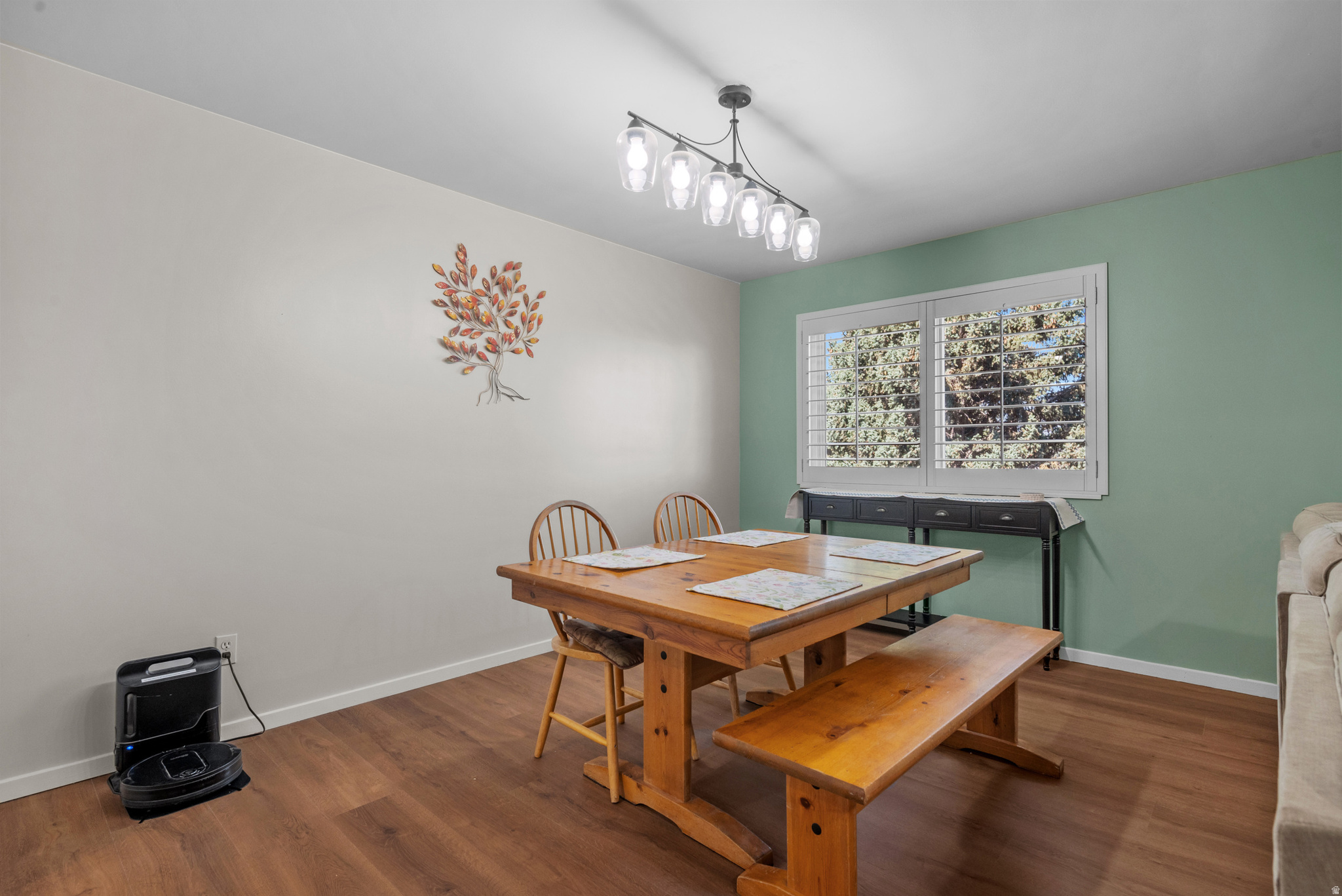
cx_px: 671
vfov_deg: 70.5
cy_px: 448
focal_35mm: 17
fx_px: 634
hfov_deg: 93.3
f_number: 8
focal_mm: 17
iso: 500
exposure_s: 1/1.67
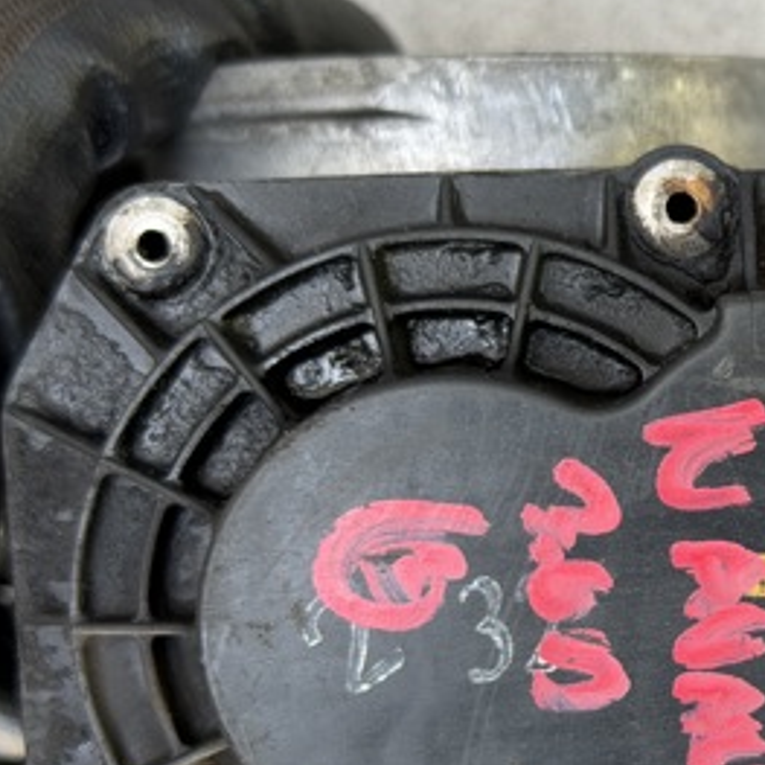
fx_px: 2575
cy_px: 522
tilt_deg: -76.6
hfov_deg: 16.3
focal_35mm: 103
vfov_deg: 16.8
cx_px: 873
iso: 100
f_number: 1.78
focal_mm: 6.76
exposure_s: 1/97
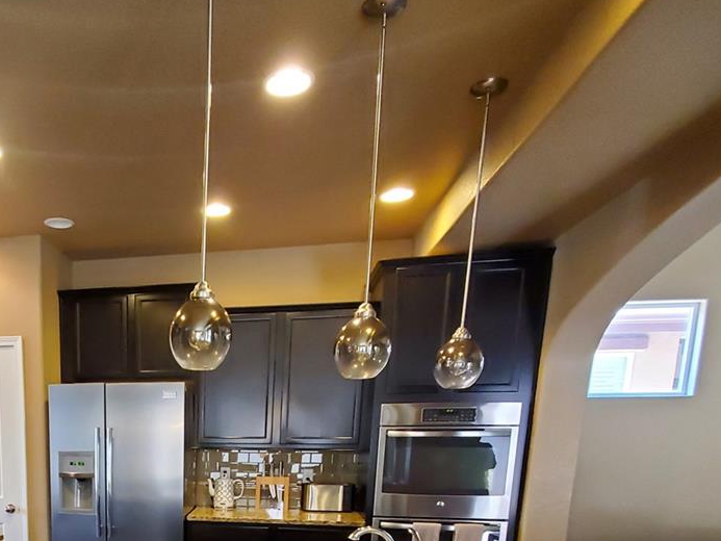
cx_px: 135
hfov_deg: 59.7
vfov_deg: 44.3
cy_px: 532
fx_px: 562
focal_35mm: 27
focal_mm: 1.8
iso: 500
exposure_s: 1/29
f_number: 2.2
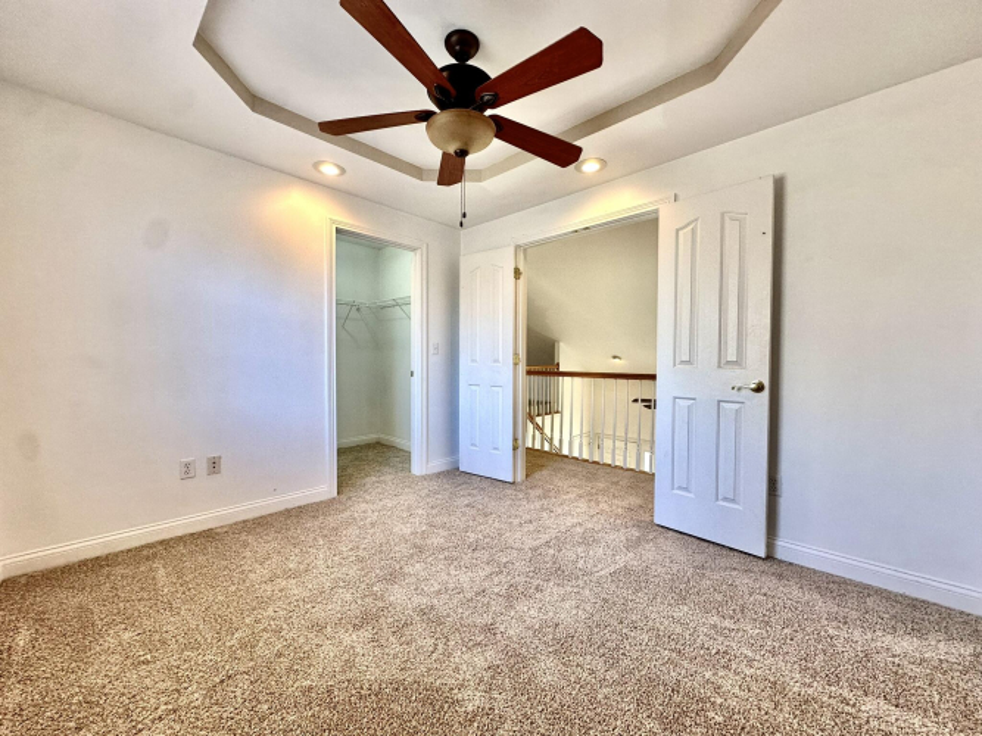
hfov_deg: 102.1
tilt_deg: -1.6
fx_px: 397
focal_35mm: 14
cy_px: 368
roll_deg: -0.4
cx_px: 491
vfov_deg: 85.7
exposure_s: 1/120
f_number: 2.2
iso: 160
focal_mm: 2.22
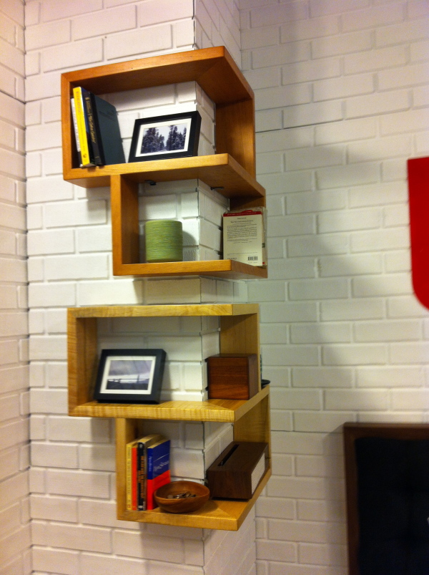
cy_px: 288
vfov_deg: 52.7
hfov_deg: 40.6
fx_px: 580
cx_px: 214
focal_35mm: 35
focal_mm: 3.85
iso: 100
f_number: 2.8
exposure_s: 1/60
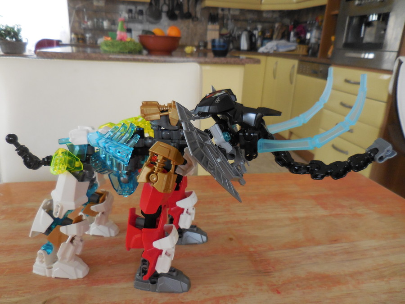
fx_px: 292
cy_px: 152
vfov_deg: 54.9
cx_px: 202
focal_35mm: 25
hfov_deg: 69.4
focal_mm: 4.5
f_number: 3.3
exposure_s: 1/30
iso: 400
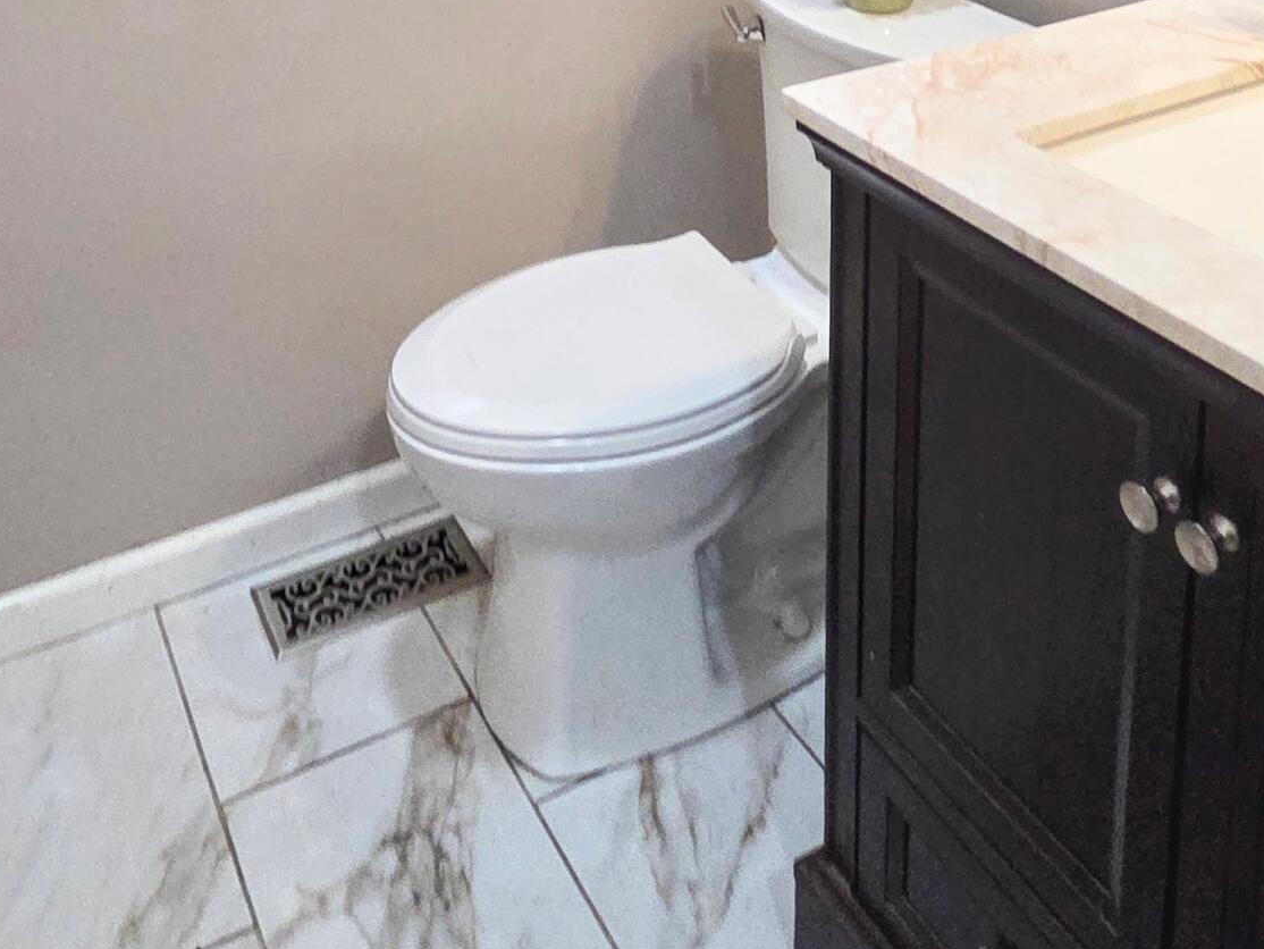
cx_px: 580
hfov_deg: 52.6
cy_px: -151
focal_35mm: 35
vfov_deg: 34.0
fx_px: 1278
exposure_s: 1/60
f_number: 2.2
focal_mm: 2.2
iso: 640
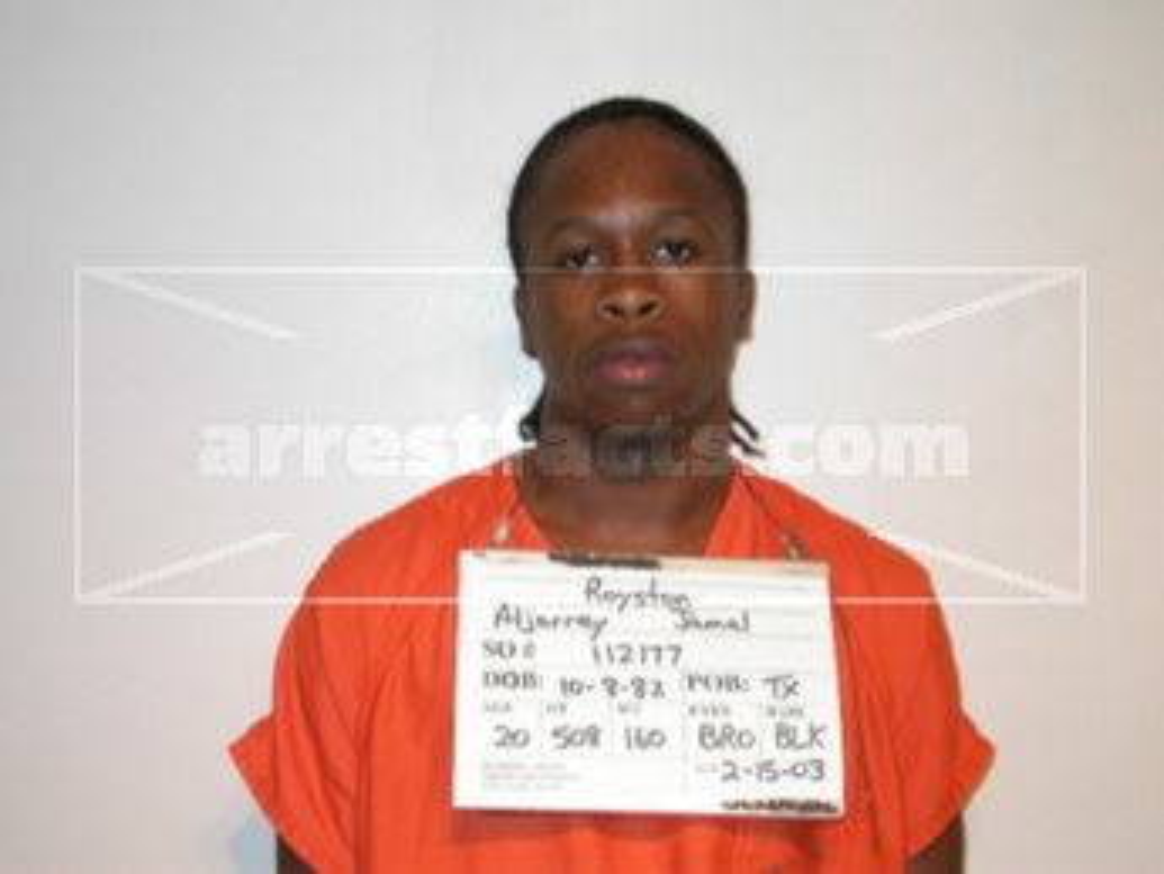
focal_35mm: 59
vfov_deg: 24.8
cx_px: 582
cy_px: 437
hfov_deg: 32.7
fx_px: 1985
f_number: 3
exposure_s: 1/60.3
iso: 100
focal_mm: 12.2
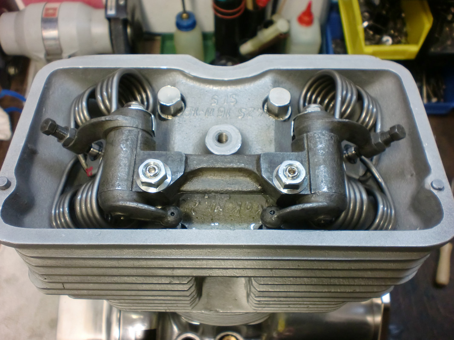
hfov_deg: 52.6
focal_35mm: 35
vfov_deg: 40.7
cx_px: 227
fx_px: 459
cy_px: 170
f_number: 3.1
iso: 250
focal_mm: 6.3
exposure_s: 1/60
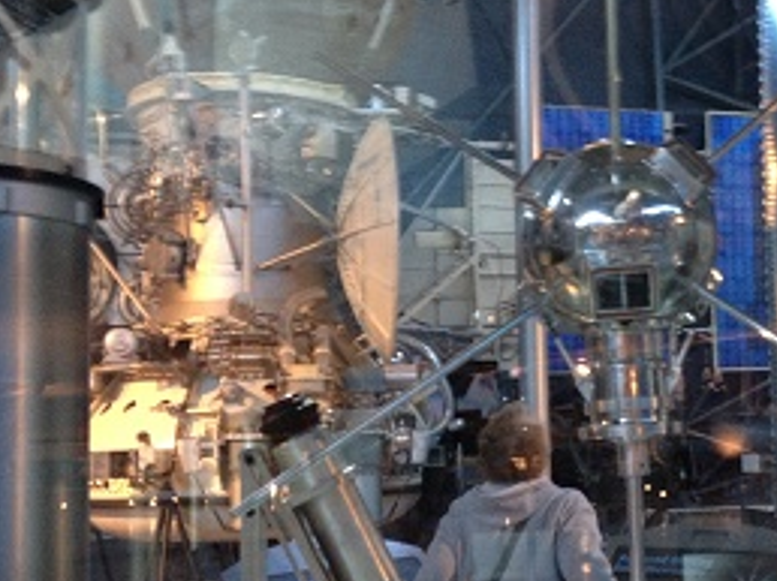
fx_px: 1368
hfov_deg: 31.4
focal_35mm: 61
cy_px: 378
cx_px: 539
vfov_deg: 23.9
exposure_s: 1/20
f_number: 2.4
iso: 250
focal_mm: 4.28
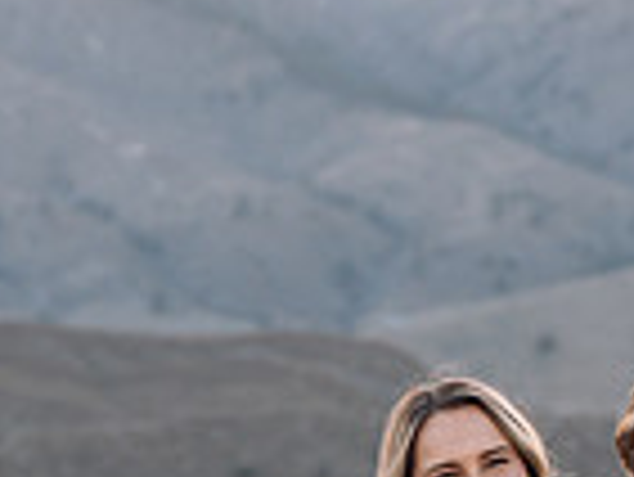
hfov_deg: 5.3
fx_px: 6856
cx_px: 868
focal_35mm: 374
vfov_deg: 4.0
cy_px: 619
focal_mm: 84
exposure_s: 1/160
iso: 500
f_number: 4.5
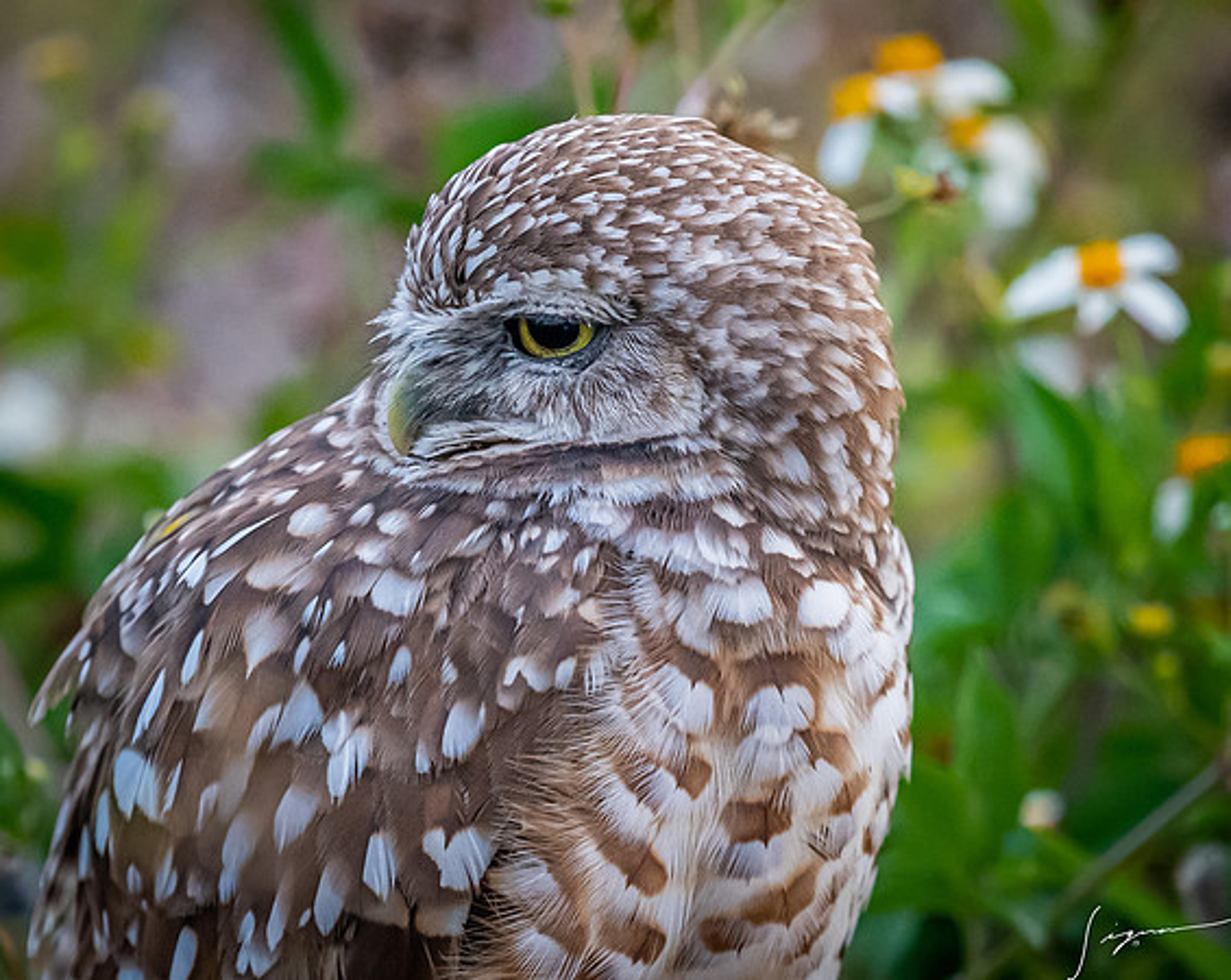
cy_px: 714
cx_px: 571
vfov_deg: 1.6
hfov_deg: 2.0
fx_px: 34522
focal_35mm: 949
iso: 2000
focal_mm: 420
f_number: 5.6
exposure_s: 1/1250
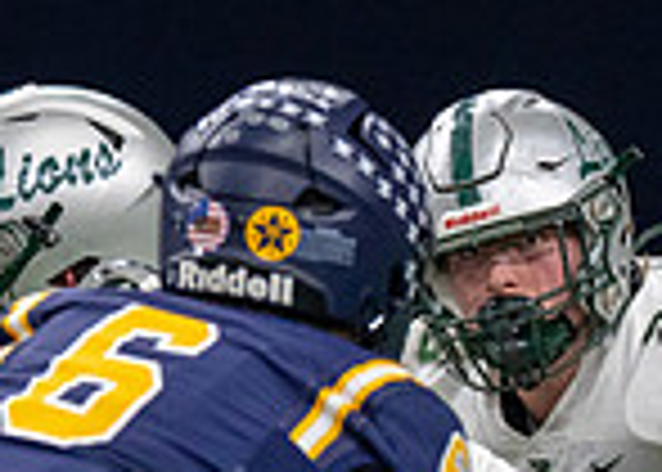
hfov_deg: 1.8
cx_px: -872
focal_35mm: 1088
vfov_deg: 1.3
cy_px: 565
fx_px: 20456
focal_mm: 200
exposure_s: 1/1000
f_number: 2.8
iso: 2000
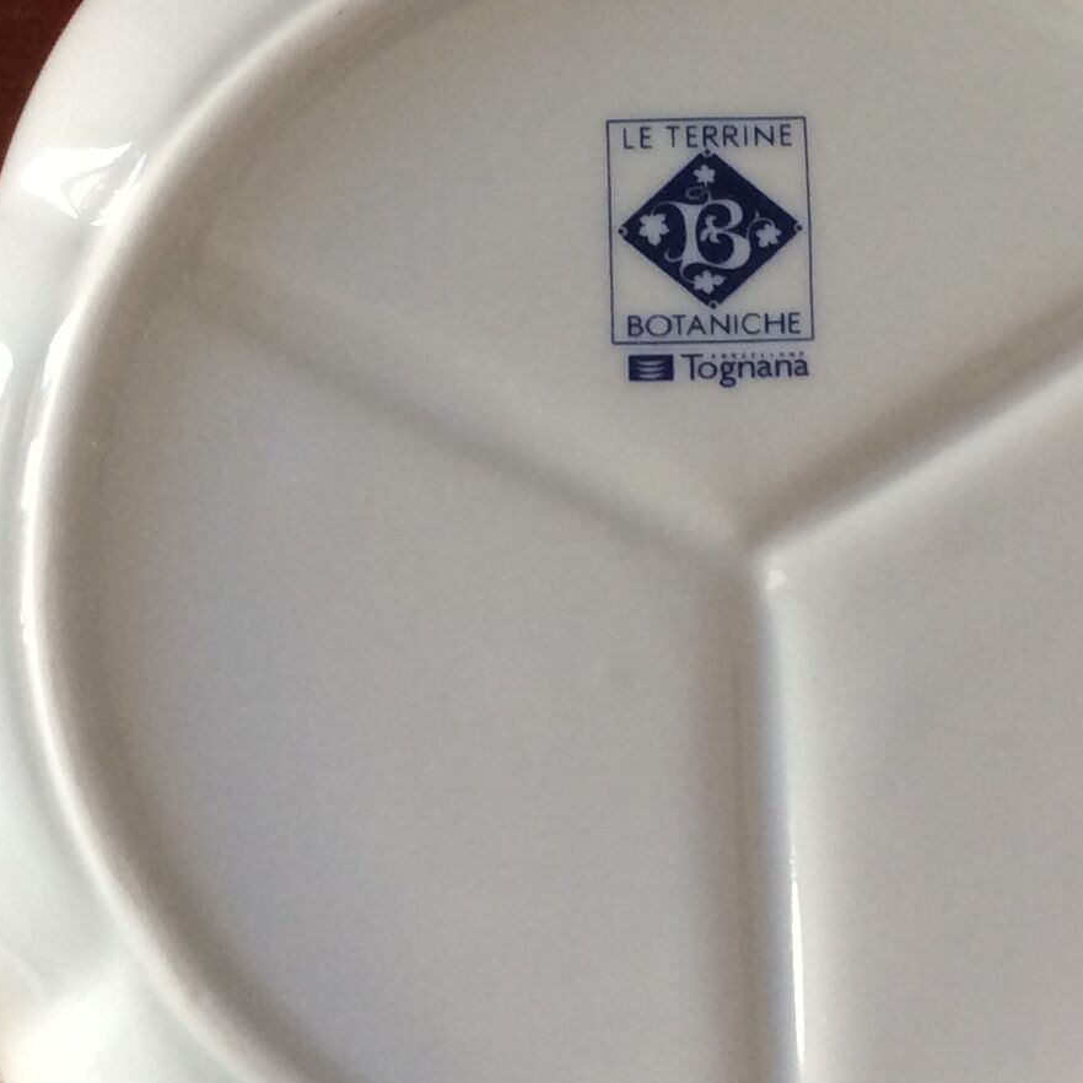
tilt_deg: -78.3
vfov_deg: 20.9
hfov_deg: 20.8
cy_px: 511
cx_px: 748
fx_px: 2938
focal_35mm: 83
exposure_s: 1/25
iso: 64
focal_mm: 3.3
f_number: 2.4
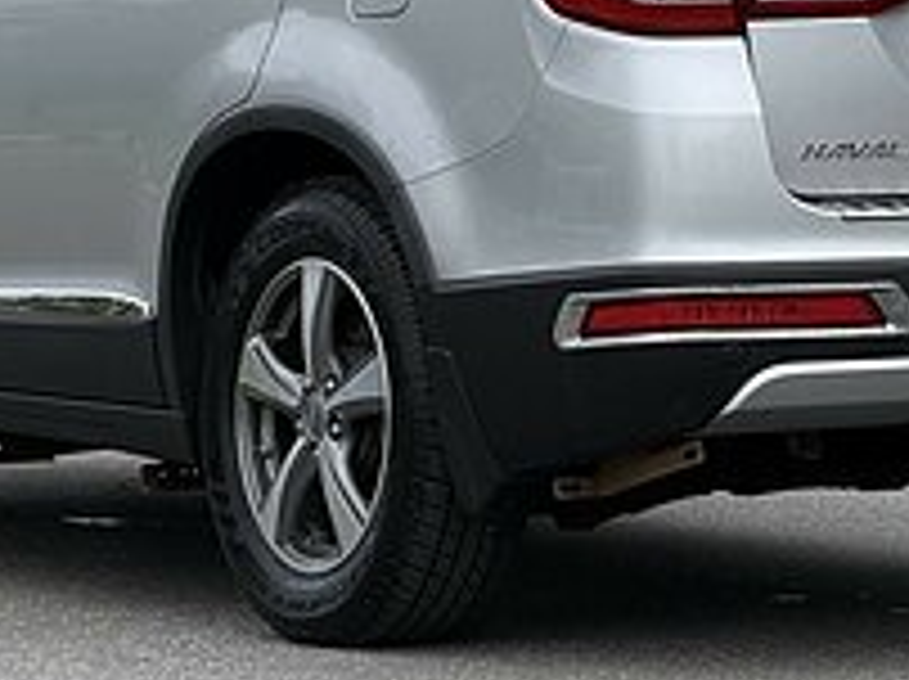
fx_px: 8524
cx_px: 459
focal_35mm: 325
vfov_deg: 4.6
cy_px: 122
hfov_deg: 6.1
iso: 64
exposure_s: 1/680
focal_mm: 15.66
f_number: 2.8
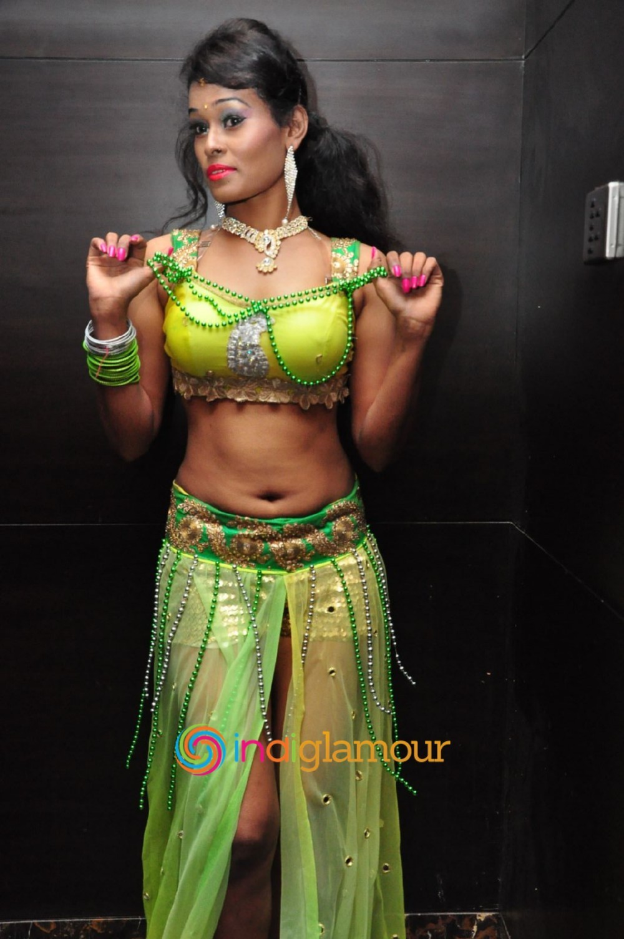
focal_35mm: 36
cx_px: 312
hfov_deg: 36.8
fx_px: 938
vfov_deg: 53.2
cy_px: 470
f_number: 5.6
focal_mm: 24
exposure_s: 1/125
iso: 2000
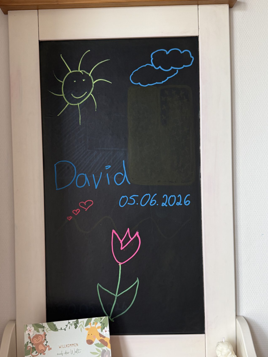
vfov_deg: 51.3
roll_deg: +0.2
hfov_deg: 39.5
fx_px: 372
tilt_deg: -0.2
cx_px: 112
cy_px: 193
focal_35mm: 36
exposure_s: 1/100
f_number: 1.78
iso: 160
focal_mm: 6.76
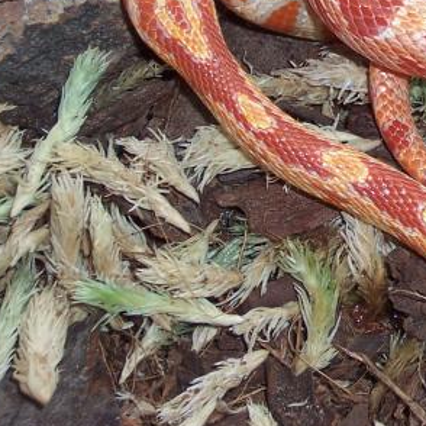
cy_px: -4
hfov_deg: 8.1
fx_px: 2980
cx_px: 562
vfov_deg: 8.1
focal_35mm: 214
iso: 80
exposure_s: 1/90
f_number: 4.8
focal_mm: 14.8
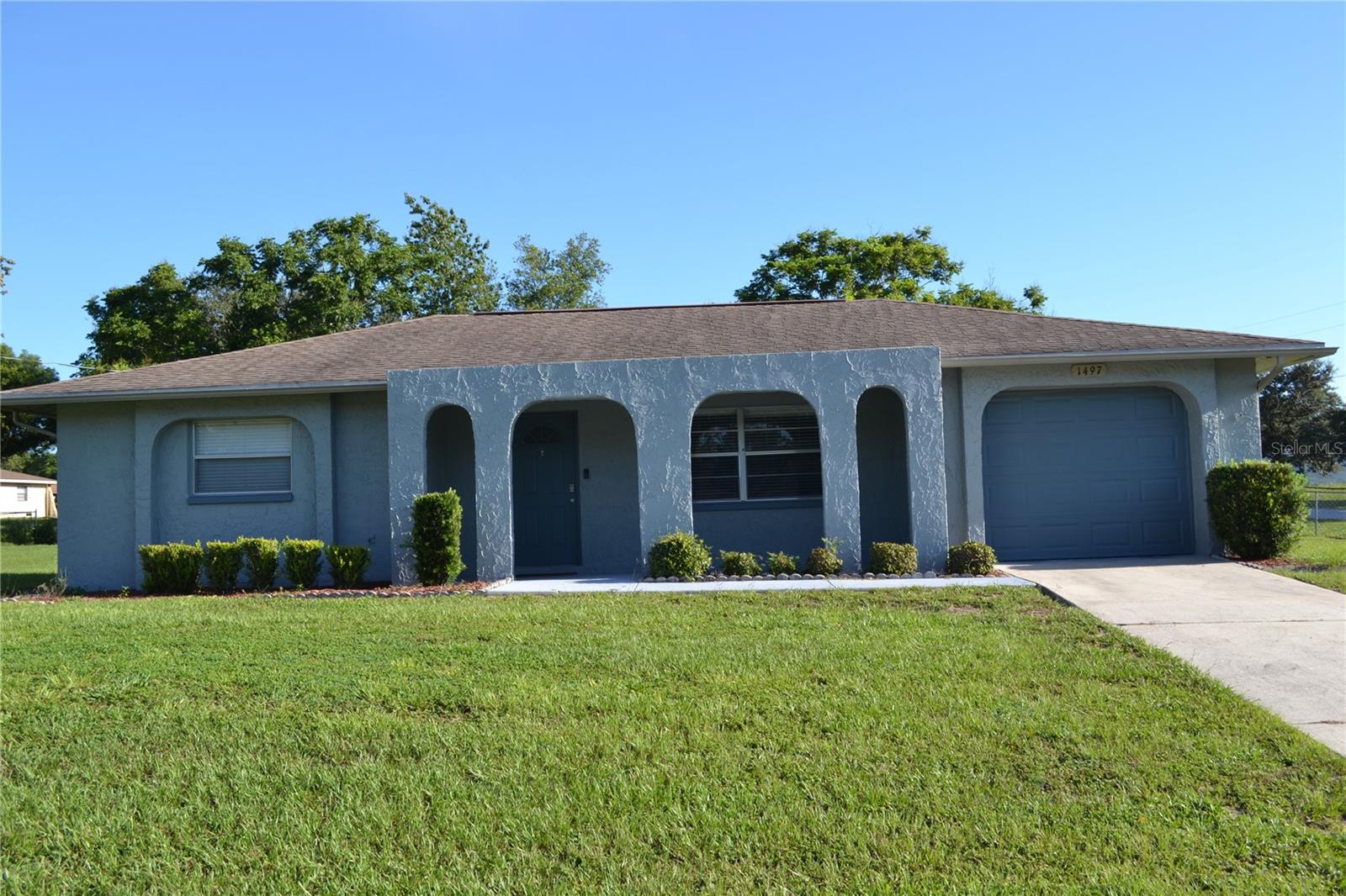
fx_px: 1233
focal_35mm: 33
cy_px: 448
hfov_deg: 57.2
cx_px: 673
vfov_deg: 40.0
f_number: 6.3
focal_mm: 22
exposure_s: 1/160
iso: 100
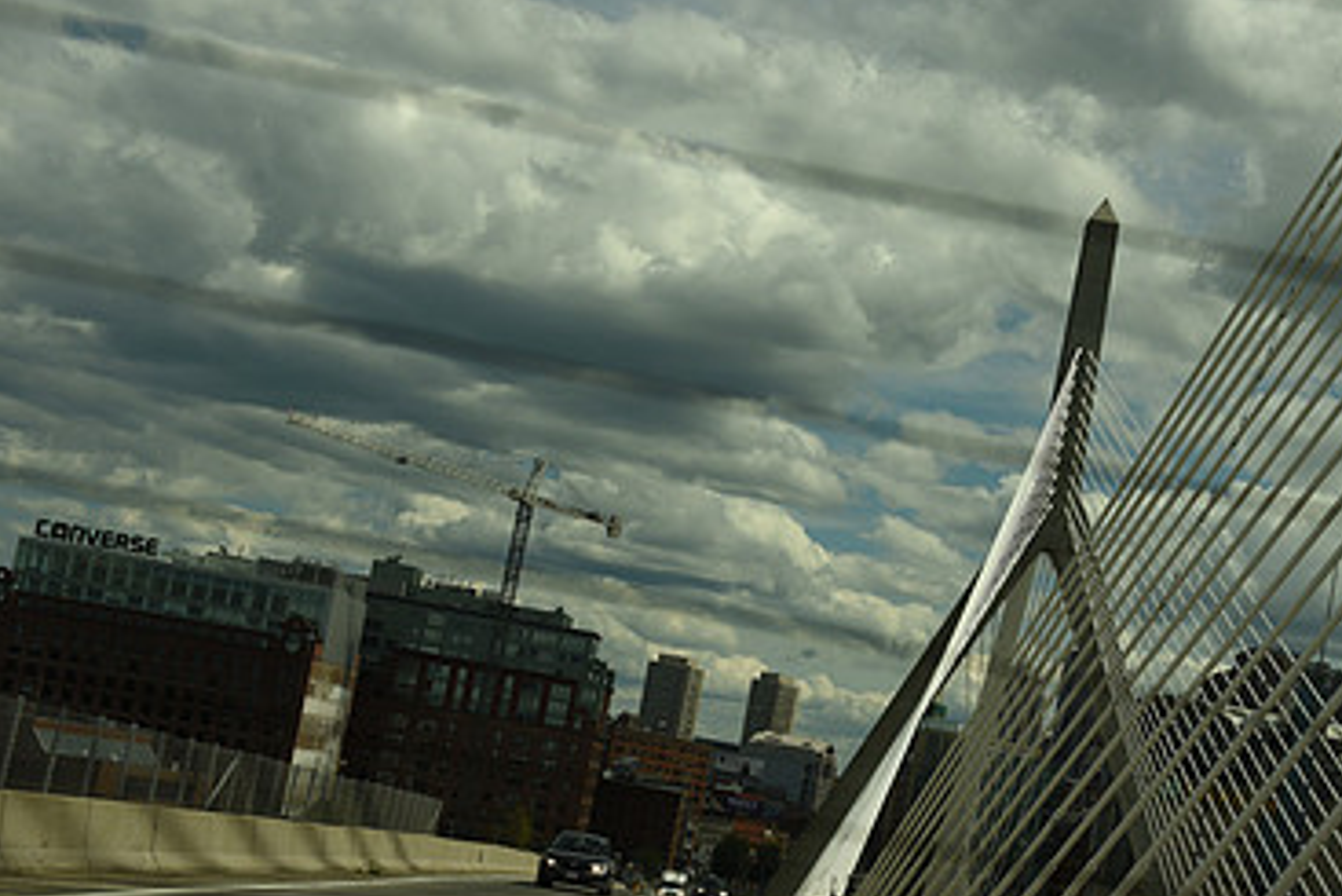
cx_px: 991
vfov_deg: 22.5
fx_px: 2237
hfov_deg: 32.8
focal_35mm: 60
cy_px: 631
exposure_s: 1/400
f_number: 10
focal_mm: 38
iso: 500
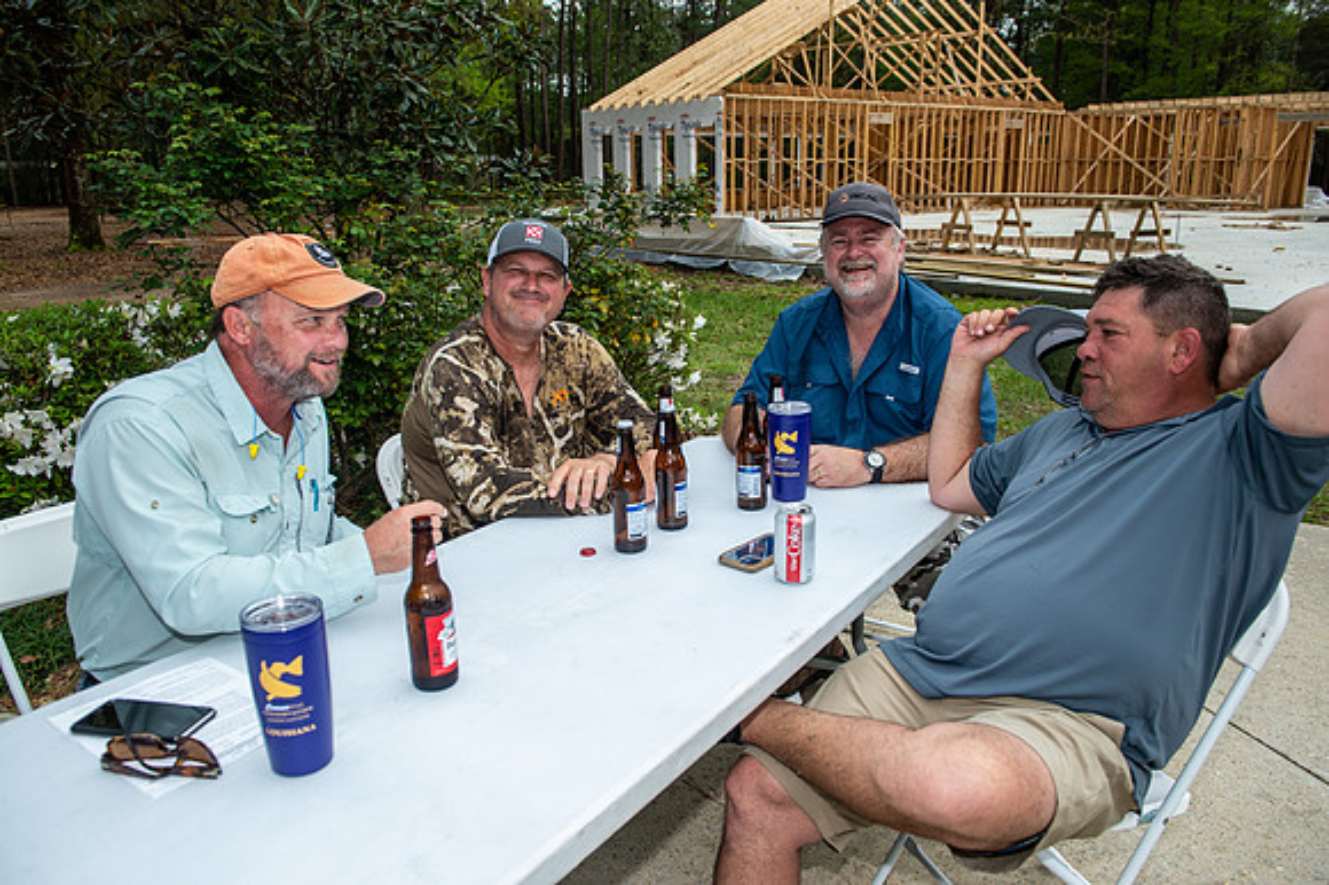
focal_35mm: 27
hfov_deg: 67.4
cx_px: 664
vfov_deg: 47.9
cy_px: 442
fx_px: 996
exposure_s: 1/320
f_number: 5.6
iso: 320
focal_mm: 27
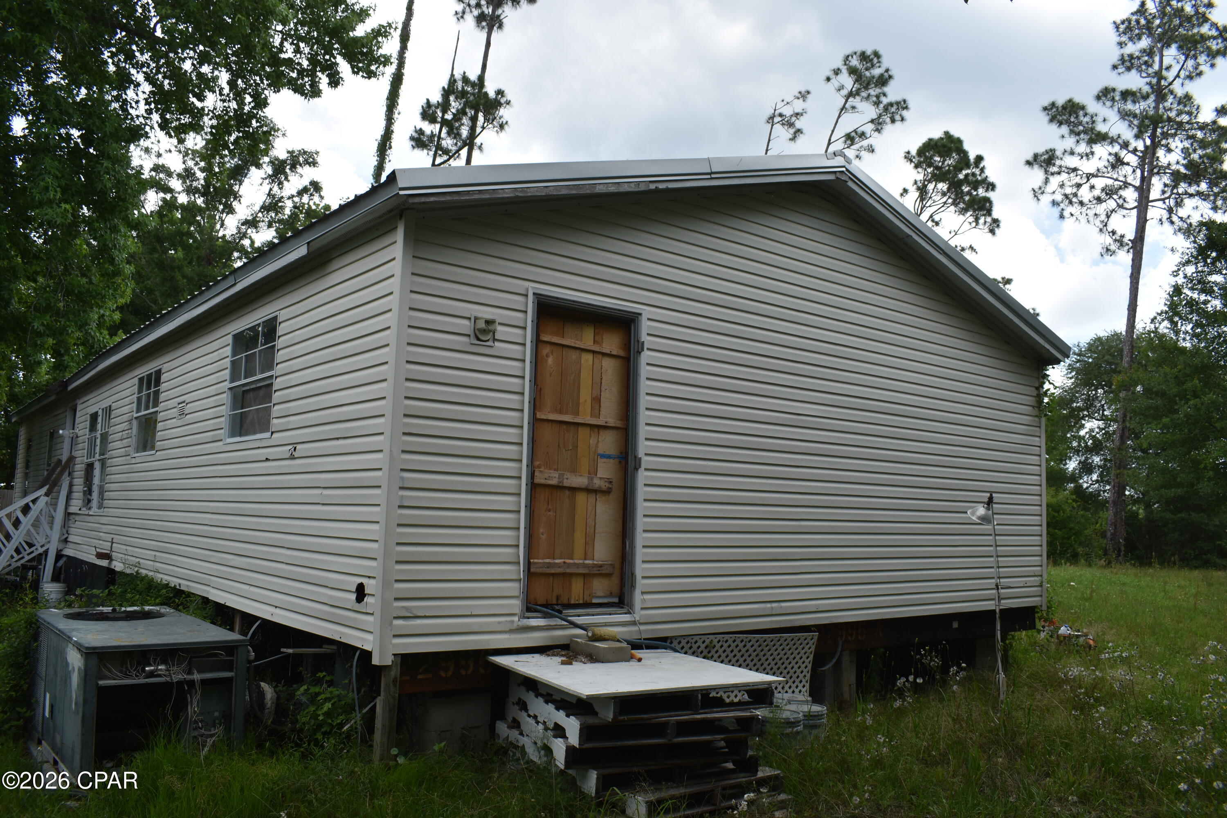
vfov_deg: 47.9
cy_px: 409
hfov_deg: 67.4
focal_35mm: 27
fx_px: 920
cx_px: 614
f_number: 8
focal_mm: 18
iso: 100
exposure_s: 1/250
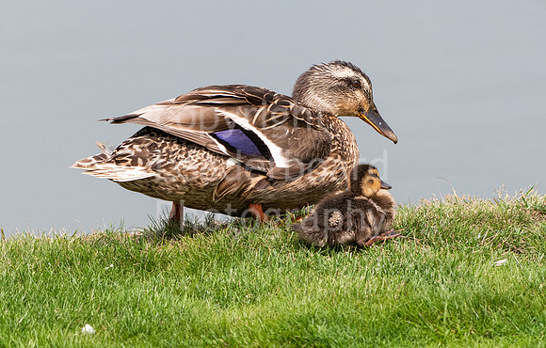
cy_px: 221
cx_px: 243
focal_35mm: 425
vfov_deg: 3.1
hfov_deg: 4.9
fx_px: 6357
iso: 1000
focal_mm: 200
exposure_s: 1/2000
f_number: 6.3
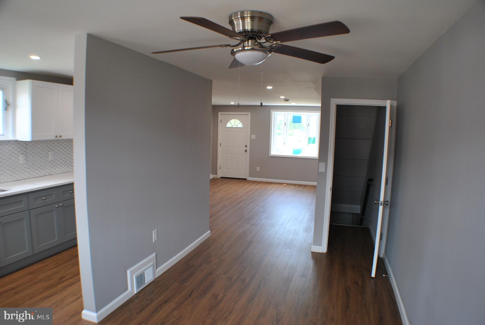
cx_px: 242
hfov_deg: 57.2
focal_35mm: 33
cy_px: 162
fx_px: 445
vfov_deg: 40.1
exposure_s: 1/60
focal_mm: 22
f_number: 3.8
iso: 200
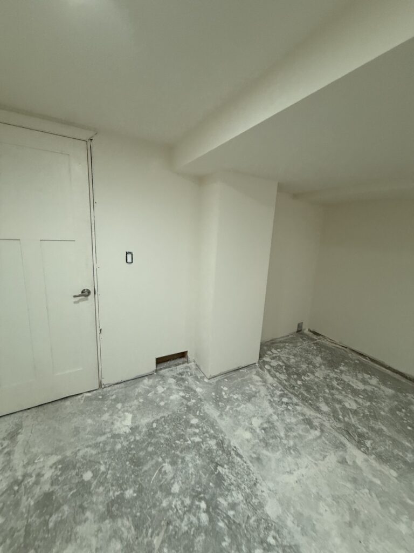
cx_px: 207
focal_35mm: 14
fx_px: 223
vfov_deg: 102.1
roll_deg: -5.7
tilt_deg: -11.2
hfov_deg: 85.7
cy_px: 276
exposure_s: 1/120
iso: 400
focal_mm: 2.22
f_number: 2.2
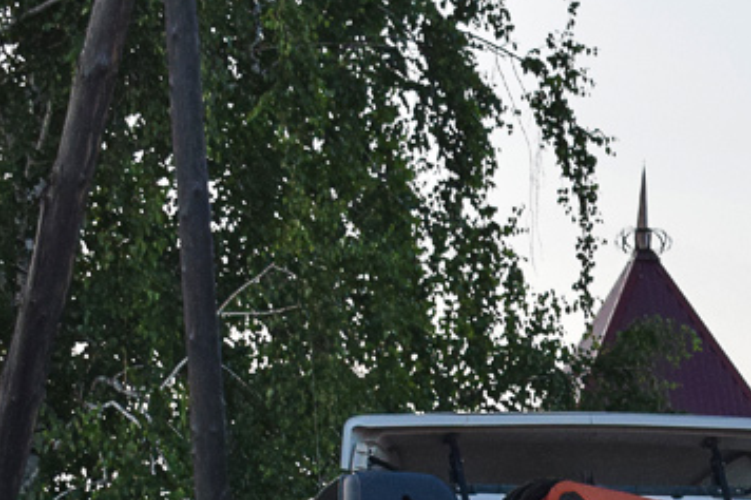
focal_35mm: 172
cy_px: 778
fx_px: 3586
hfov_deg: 11.5
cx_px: 1124
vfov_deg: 7.8
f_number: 6.3
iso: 800
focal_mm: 34
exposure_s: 1/640
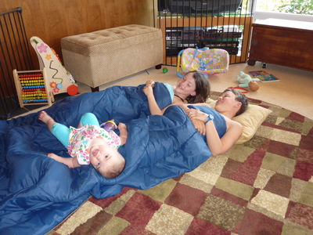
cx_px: 156
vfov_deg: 48.2
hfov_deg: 61.7
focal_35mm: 29
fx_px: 262
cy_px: 118
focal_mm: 4.7
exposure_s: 1/30
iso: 250
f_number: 3.4
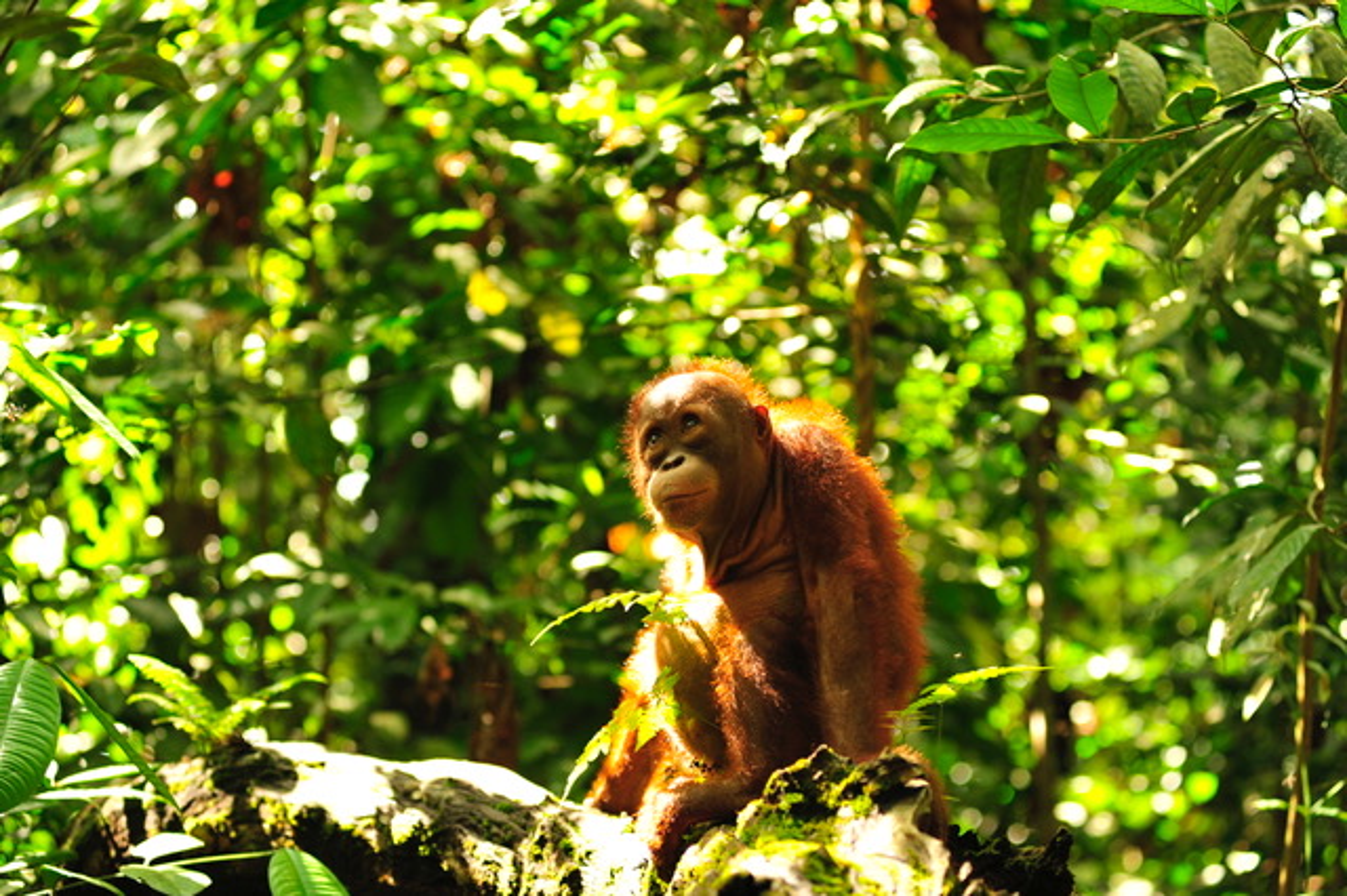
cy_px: 448
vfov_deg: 17.0
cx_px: 674
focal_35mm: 80
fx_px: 2992
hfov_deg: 25.4
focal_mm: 80
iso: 400
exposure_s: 1/80
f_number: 4.5
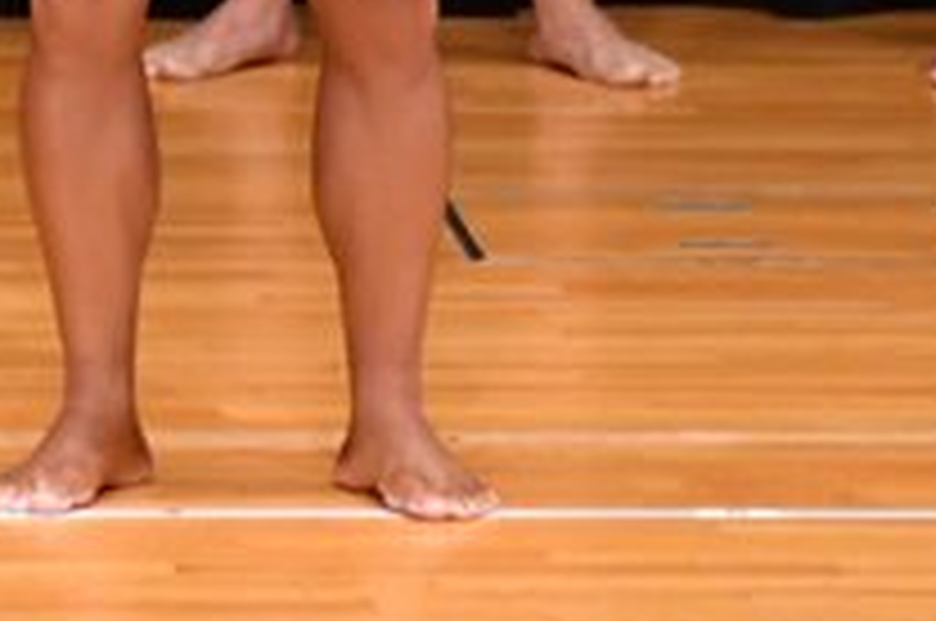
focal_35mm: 1063
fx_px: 27595
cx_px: -457
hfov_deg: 1.9
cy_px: -454
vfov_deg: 1.3
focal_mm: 190
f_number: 5.6
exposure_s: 1/400
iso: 4000
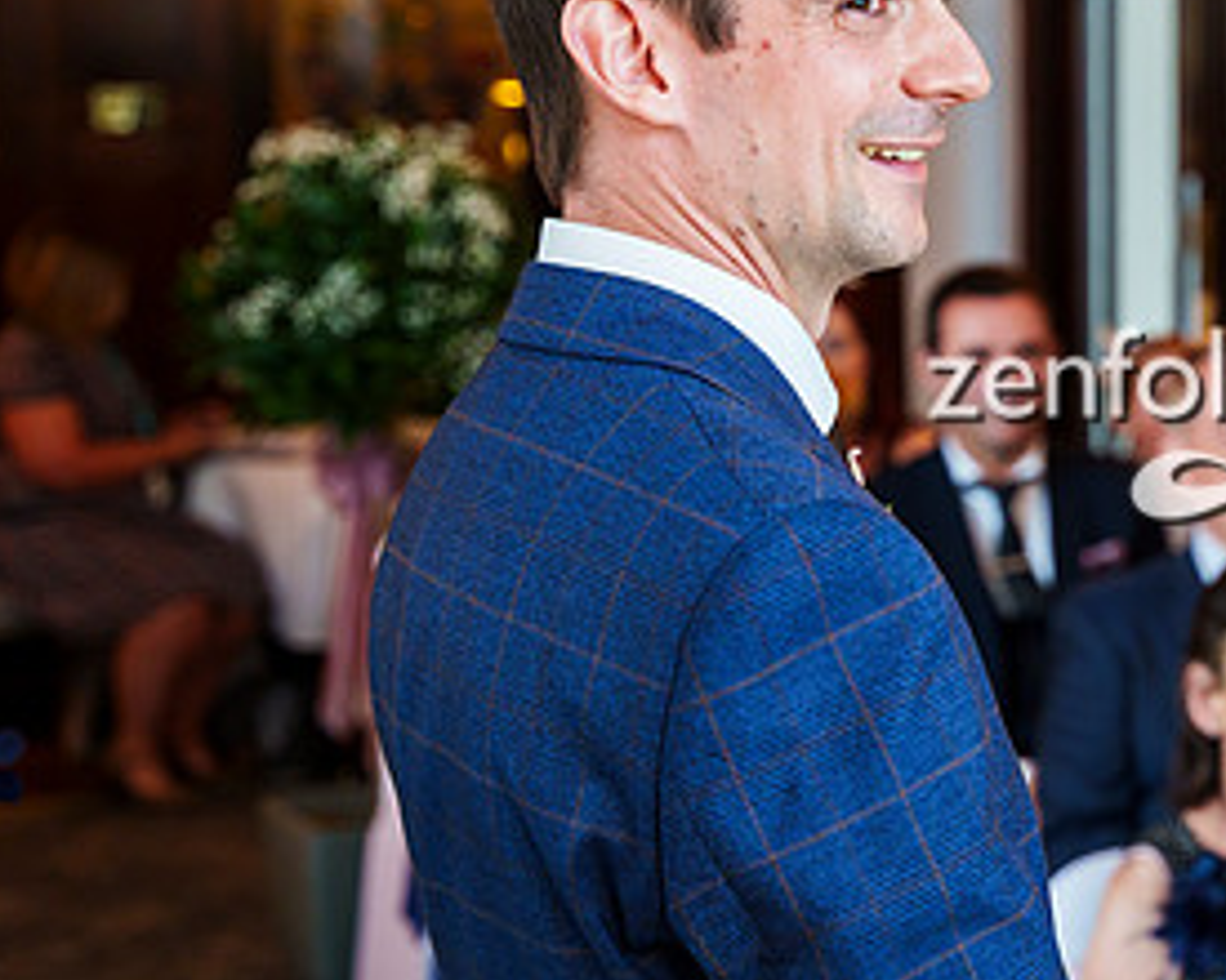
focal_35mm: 104
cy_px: 531
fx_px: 3774
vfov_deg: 14.8
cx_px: 1173
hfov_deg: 18.1
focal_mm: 50
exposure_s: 1/125
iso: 1600
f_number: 3.5
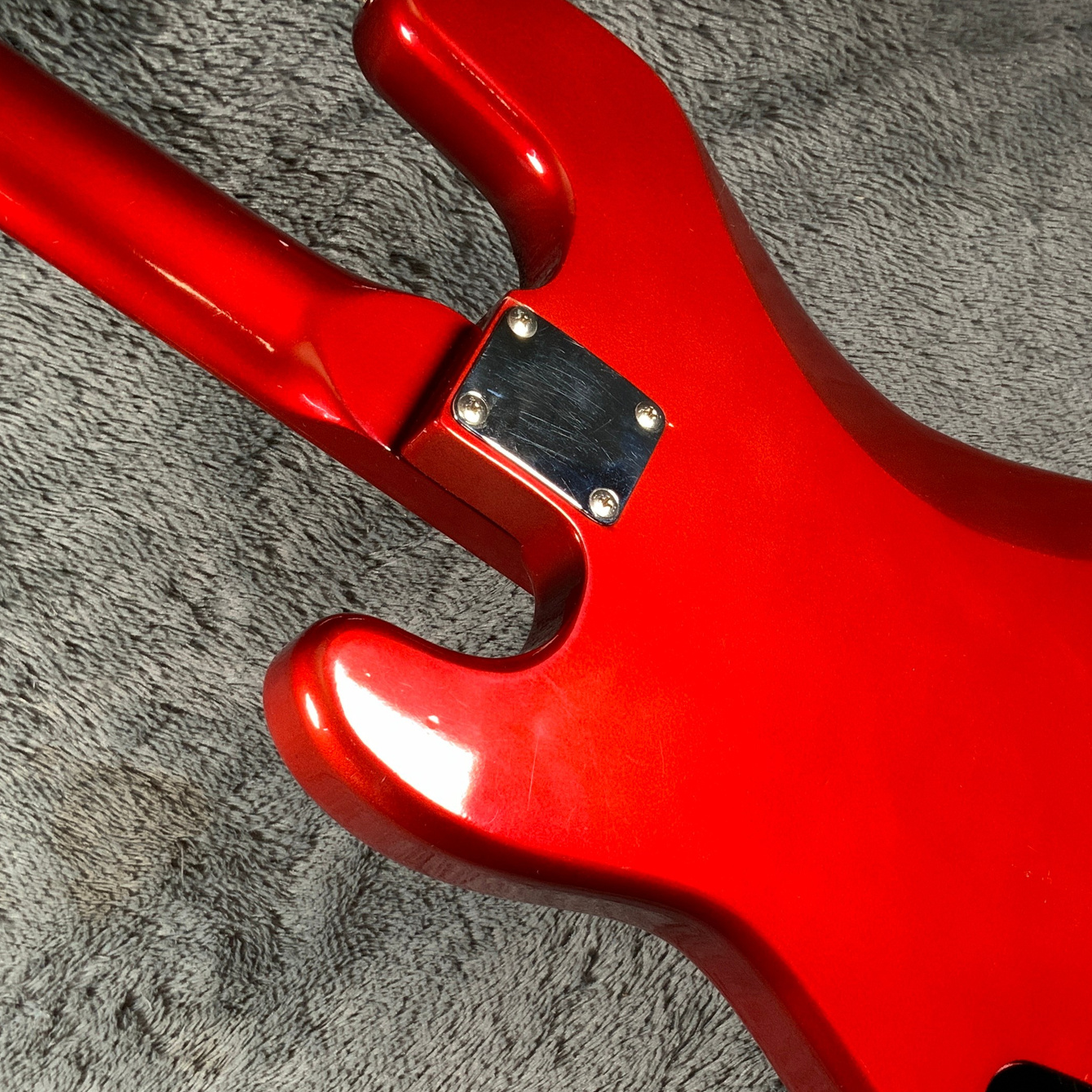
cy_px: 652
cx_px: 643
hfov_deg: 34.6
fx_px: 1749
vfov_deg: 34.6
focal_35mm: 49
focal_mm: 3
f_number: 1.8
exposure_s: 1/62
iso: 64
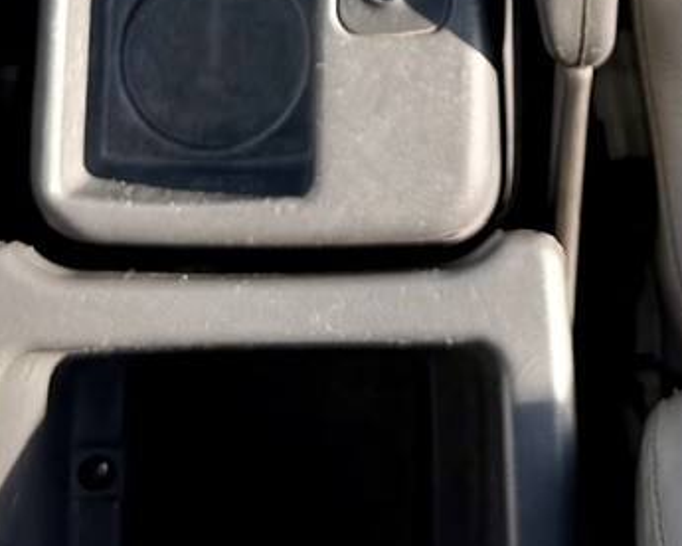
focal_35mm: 87
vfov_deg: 15.6
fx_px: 1756
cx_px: 364
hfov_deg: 22.0
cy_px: -378
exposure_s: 1/567
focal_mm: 6.76
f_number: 1.78
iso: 80
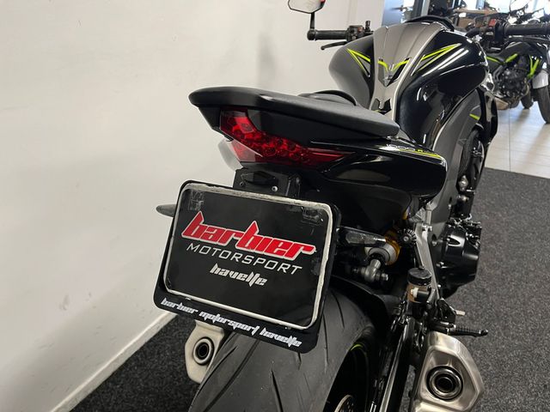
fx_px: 413
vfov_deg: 53.1
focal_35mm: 26
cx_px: 275
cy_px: 206
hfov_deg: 67.3
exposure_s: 1/50
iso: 125
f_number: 1.6
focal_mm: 5.1
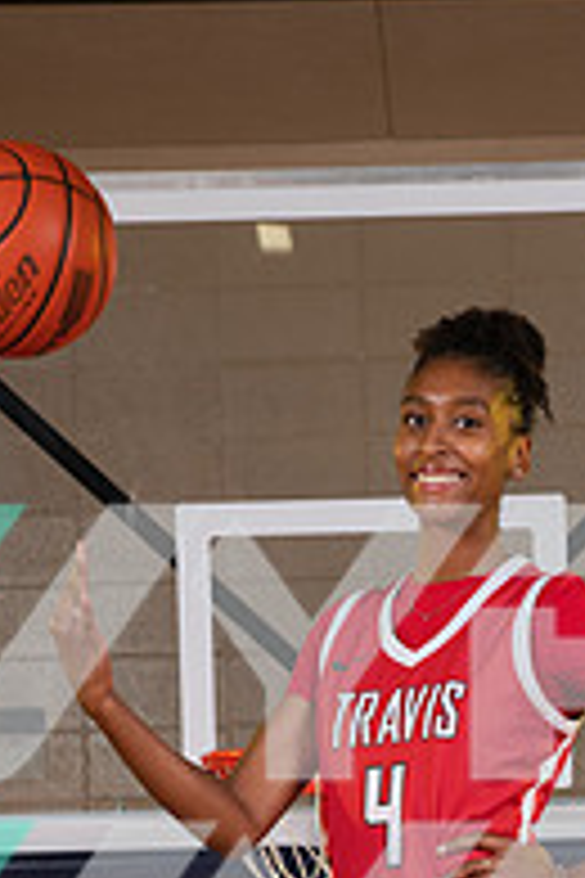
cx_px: 428
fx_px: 3095
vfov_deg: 15.7
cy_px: 964
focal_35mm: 127
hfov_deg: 10.8
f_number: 7.1
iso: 320
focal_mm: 55
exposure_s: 1/320
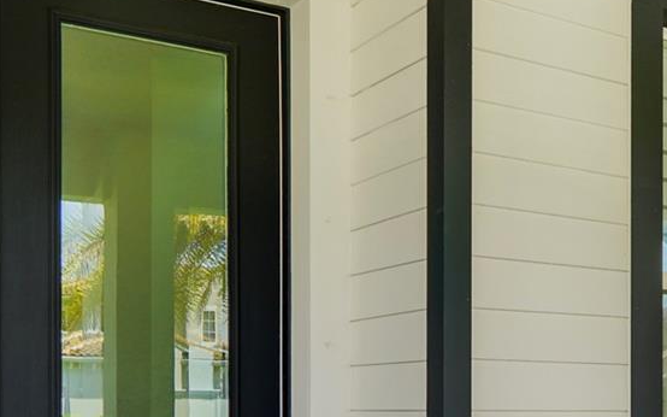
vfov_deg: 23.4
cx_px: 514
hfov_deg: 37.1
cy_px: 413
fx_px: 963
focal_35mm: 53
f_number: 4
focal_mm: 12
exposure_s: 1/125
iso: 100
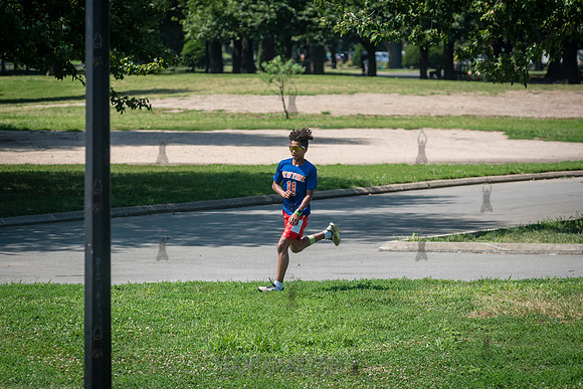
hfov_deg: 8.3
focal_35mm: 249
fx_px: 4040
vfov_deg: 5.5
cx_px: 305
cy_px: 200
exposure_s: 1/1600
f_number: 5
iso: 500
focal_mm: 185
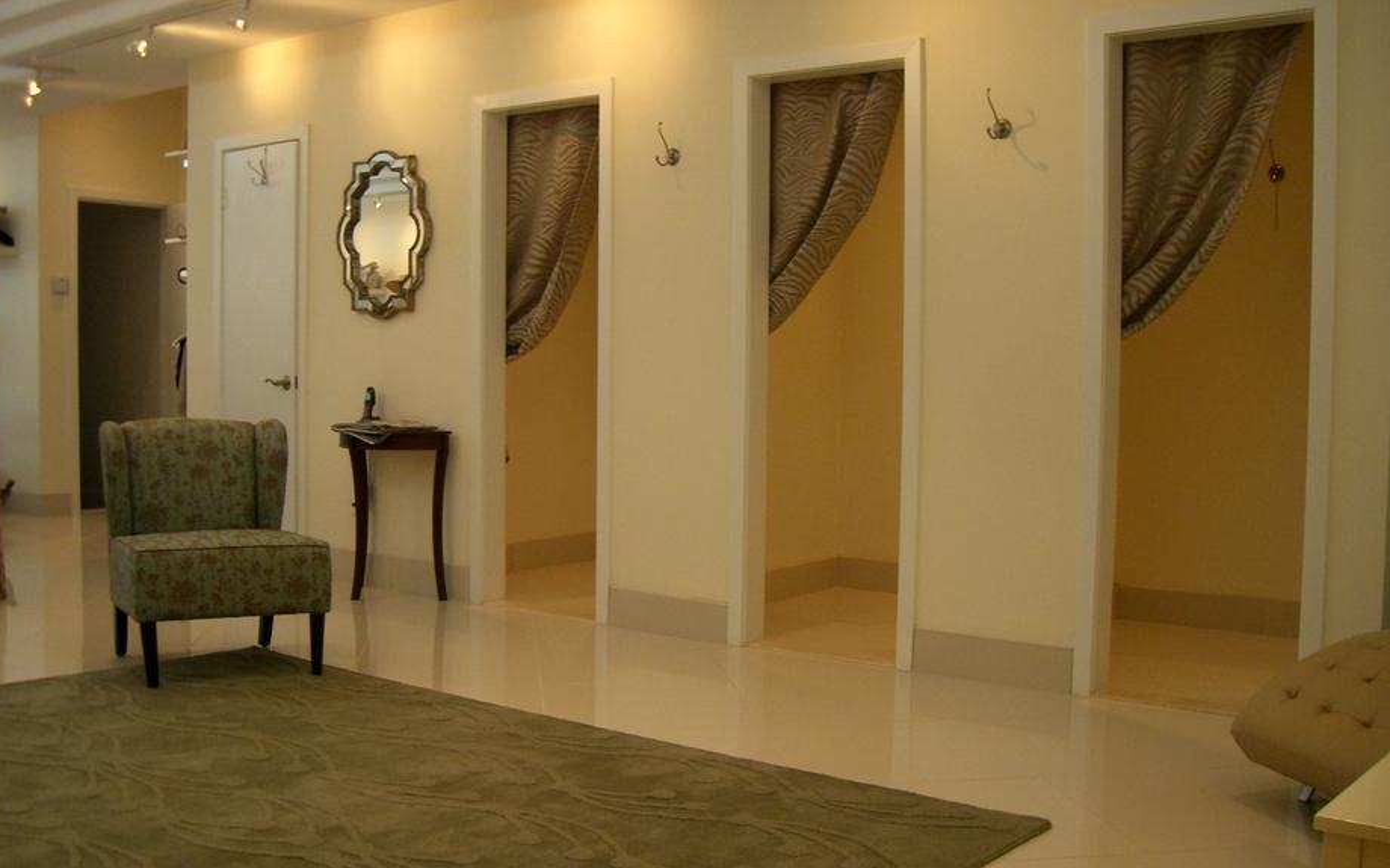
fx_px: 1553
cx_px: 695
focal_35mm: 41
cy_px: 457
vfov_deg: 31.2
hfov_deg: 48.2
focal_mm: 6.2
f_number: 2.7
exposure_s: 1/60
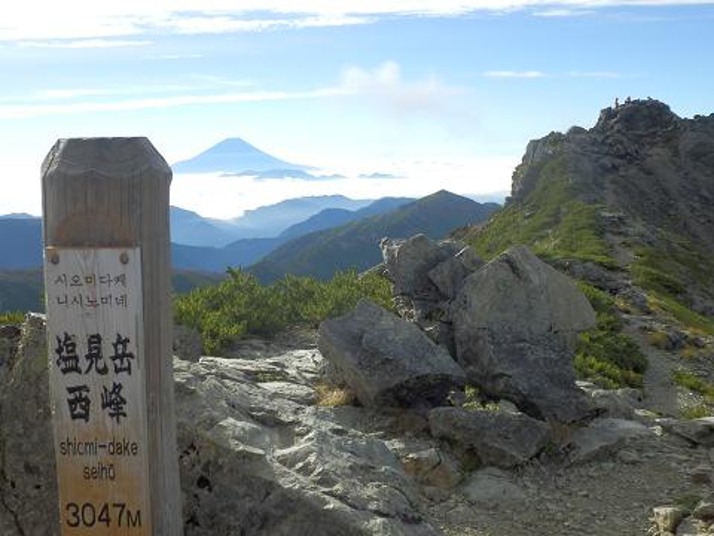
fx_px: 866
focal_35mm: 42
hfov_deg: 44.8
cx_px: 357
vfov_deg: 34.3
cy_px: 268
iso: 80
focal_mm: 7.4
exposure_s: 1/640
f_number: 4
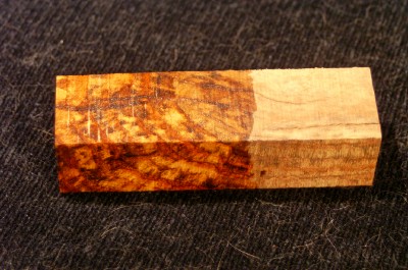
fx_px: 1357
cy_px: 135
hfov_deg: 17.1
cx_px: 204
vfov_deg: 11.4
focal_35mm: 120
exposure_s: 1/30
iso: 800
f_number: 5.6
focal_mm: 80
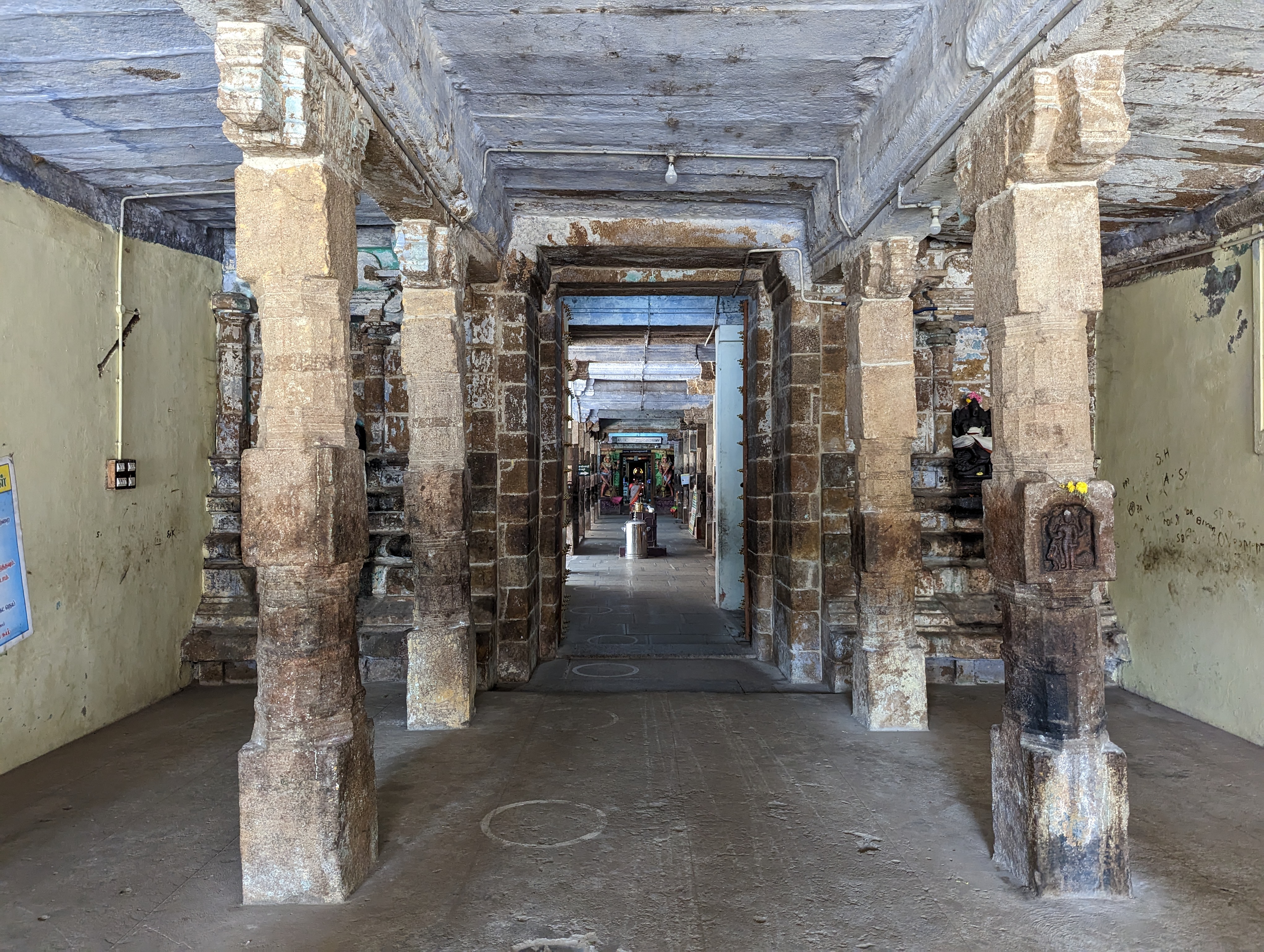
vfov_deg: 56.9
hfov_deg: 71.5
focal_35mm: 24
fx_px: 878
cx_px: 632
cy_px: 476
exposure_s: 1/123
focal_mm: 6.81
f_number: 1.85
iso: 648
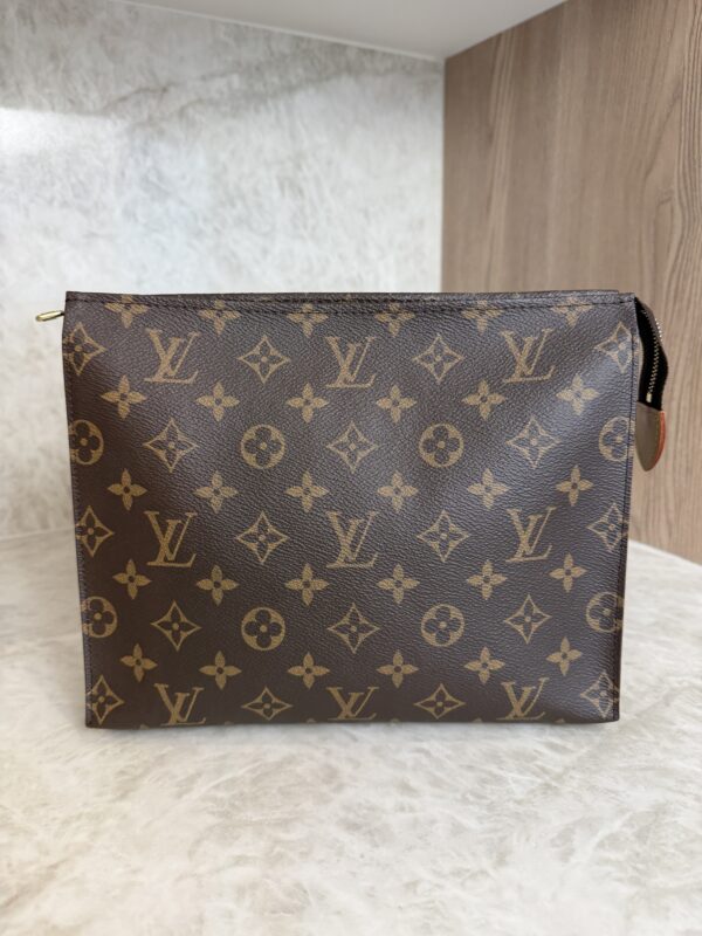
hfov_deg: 56.8
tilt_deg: -14.8
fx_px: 649
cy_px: 468
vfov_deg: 71.6
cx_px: 351
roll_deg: +0.9
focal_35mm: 24
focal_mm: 6.76
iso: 125
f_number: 1.78
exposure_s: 1/120
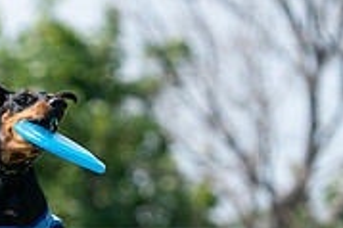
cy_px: 325
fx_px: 10509
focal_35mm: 1104
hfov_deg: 1.9
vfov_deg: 1.2
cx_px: -75
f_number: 6.3
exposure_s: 1/4000
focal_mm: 341
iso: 1600
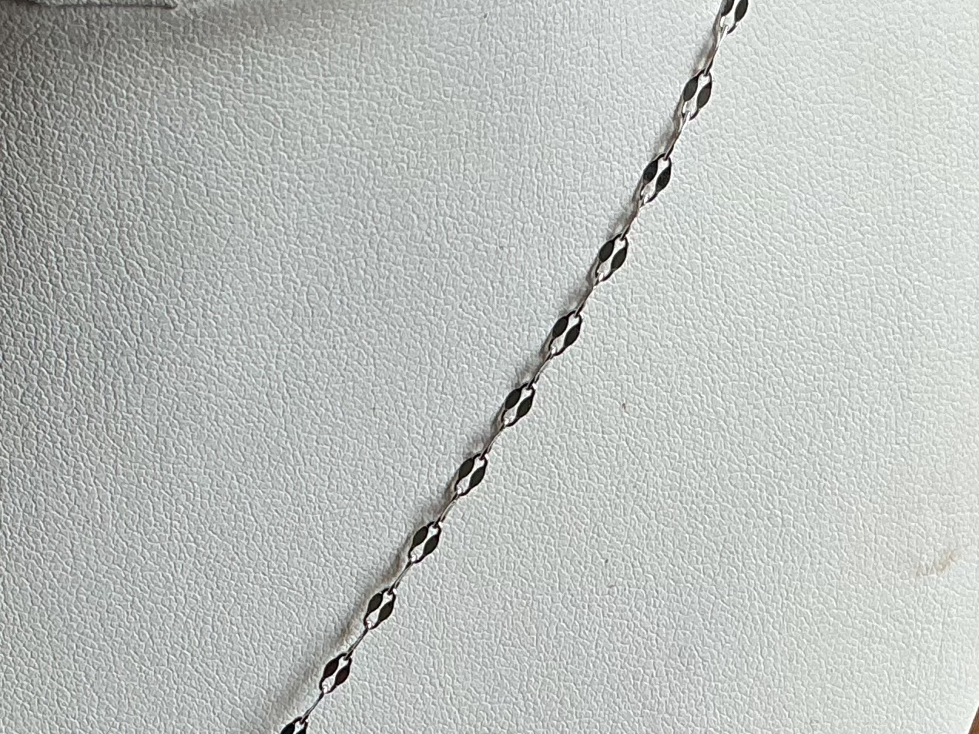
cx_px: 370
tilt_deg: -64.5
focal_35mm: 92
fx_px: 2602
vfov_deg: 16.0
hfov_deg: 21.3
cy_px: 569
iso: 20
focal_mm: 3
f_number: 1.8
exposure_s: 1/159
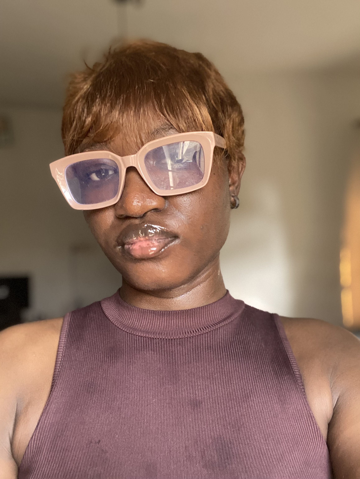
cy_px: 240
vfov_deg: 60.0
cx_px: 180
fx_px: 416
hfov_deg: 46.8
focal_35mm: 30
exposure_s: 1/60
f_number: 2.2
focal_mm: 2.71
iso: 320
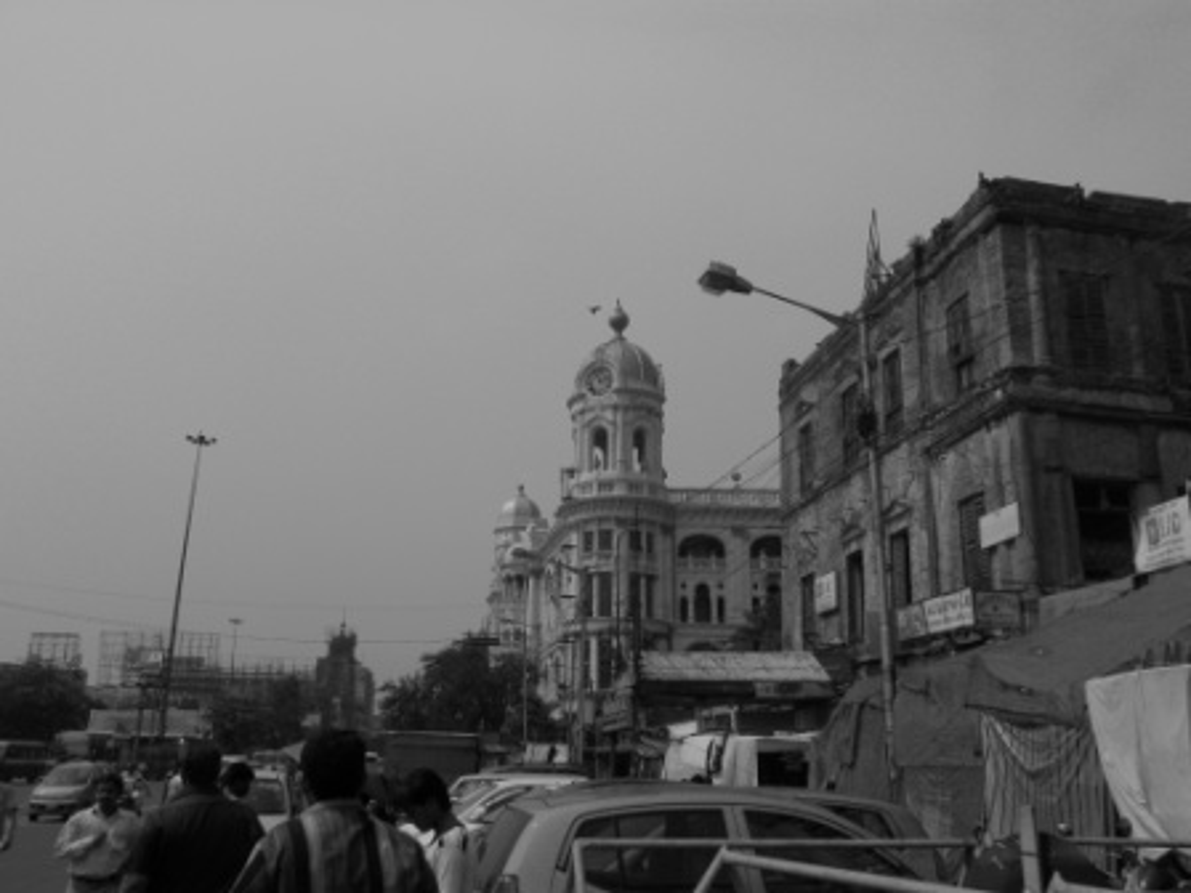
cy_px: 446
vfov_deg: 42.9
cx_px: 596
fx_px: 1135
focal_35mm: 33
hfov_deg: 55.4
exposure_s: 1/480
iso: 64
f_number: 5.6
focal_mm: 5.9
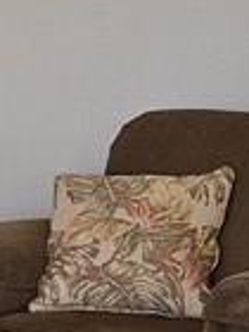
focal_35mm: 168
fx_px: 1611
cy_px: 282
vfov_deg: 11.7
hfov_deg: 7.6
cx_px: -534
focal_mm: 5.4
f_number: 1.8
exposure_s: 1/60
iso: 100
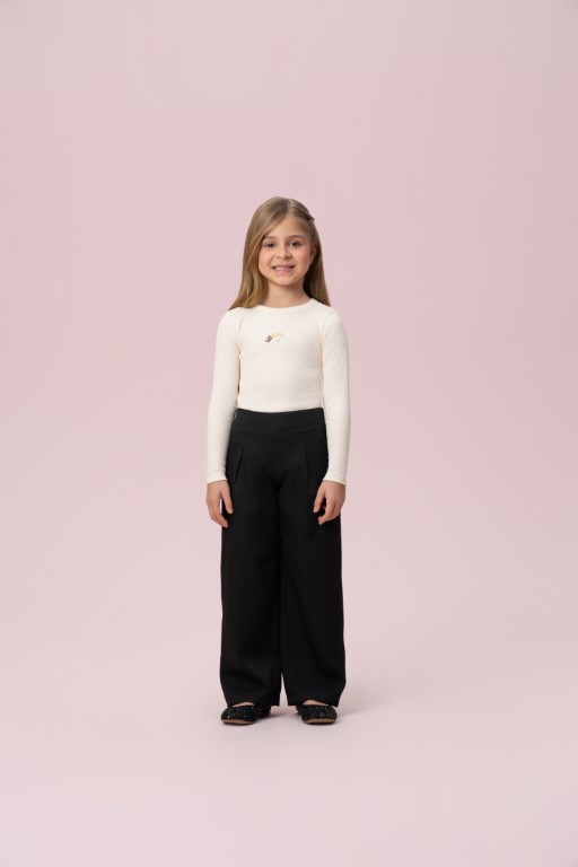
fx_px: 1710
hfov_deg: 19.2
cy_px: 434
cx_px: 289
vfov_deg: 28.5
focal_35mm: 71
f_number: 7.1
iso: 100
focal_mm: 71
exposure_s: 1/125
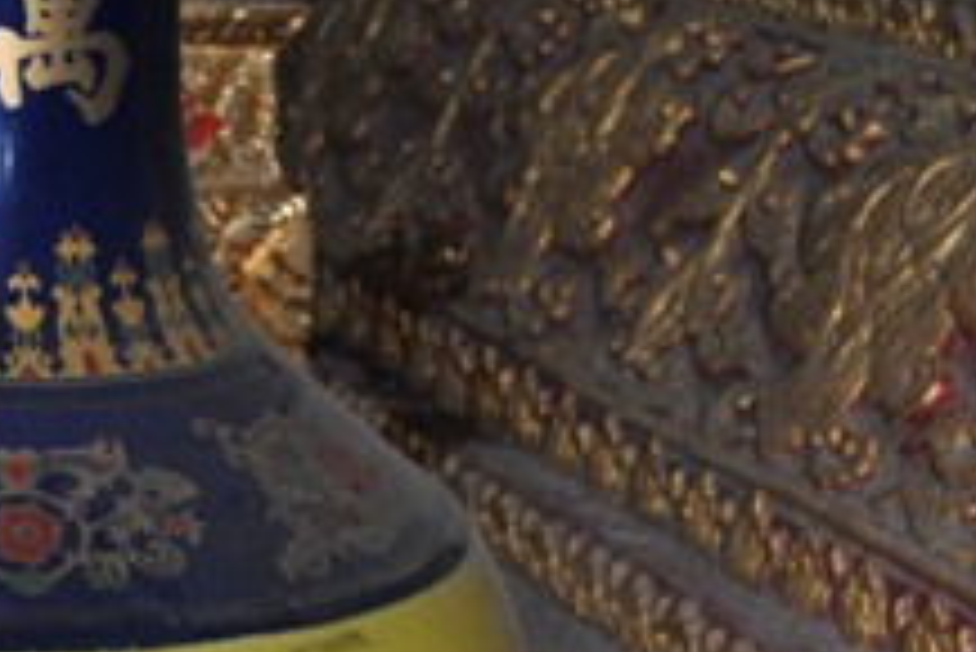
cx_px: 99
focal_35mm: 115
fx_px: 3120
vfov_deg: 11.9
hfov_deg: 17.5
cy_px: 490
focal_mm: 26
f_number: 4.2
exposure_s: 1/60
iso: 200
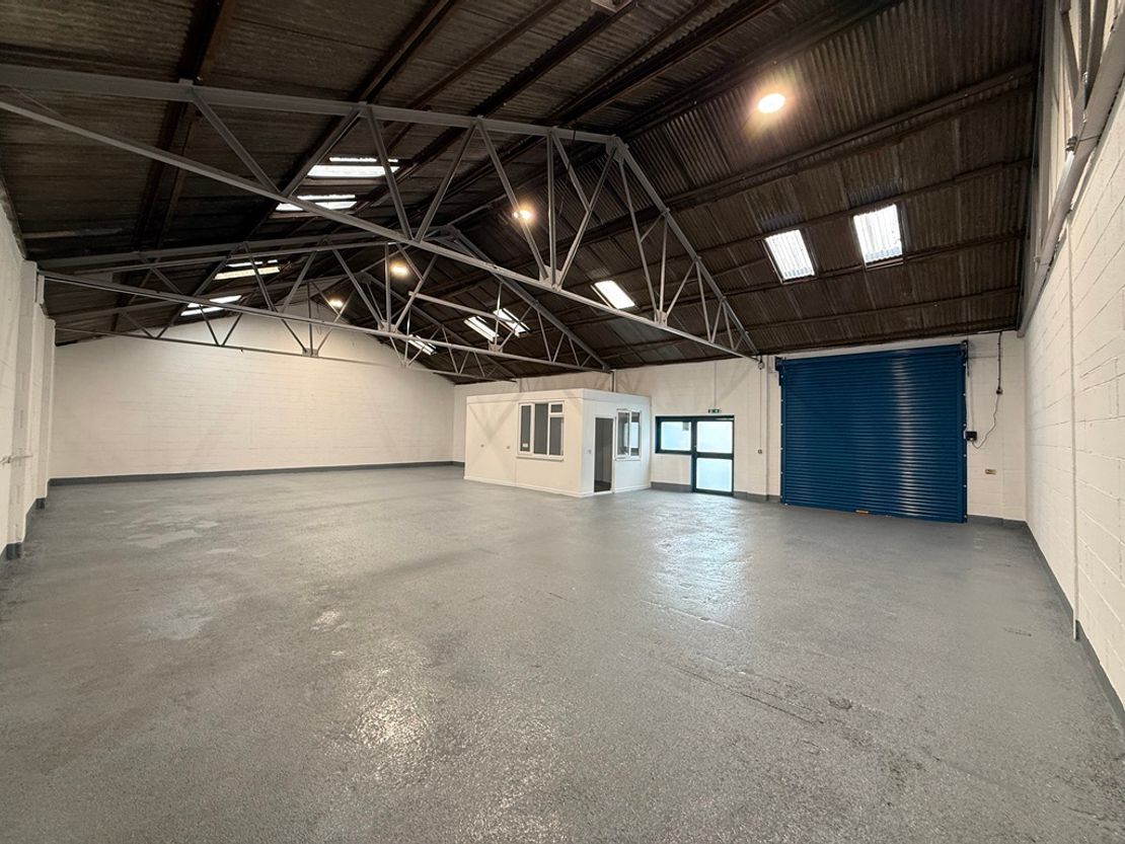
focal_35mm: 14
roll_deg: -1.0
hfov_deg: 102.1
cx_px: 562
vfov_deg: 85.7
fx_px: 455
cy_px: 422
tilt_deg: +2.3
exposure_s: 1/100
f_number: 2.2
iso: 160
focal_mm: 2.22
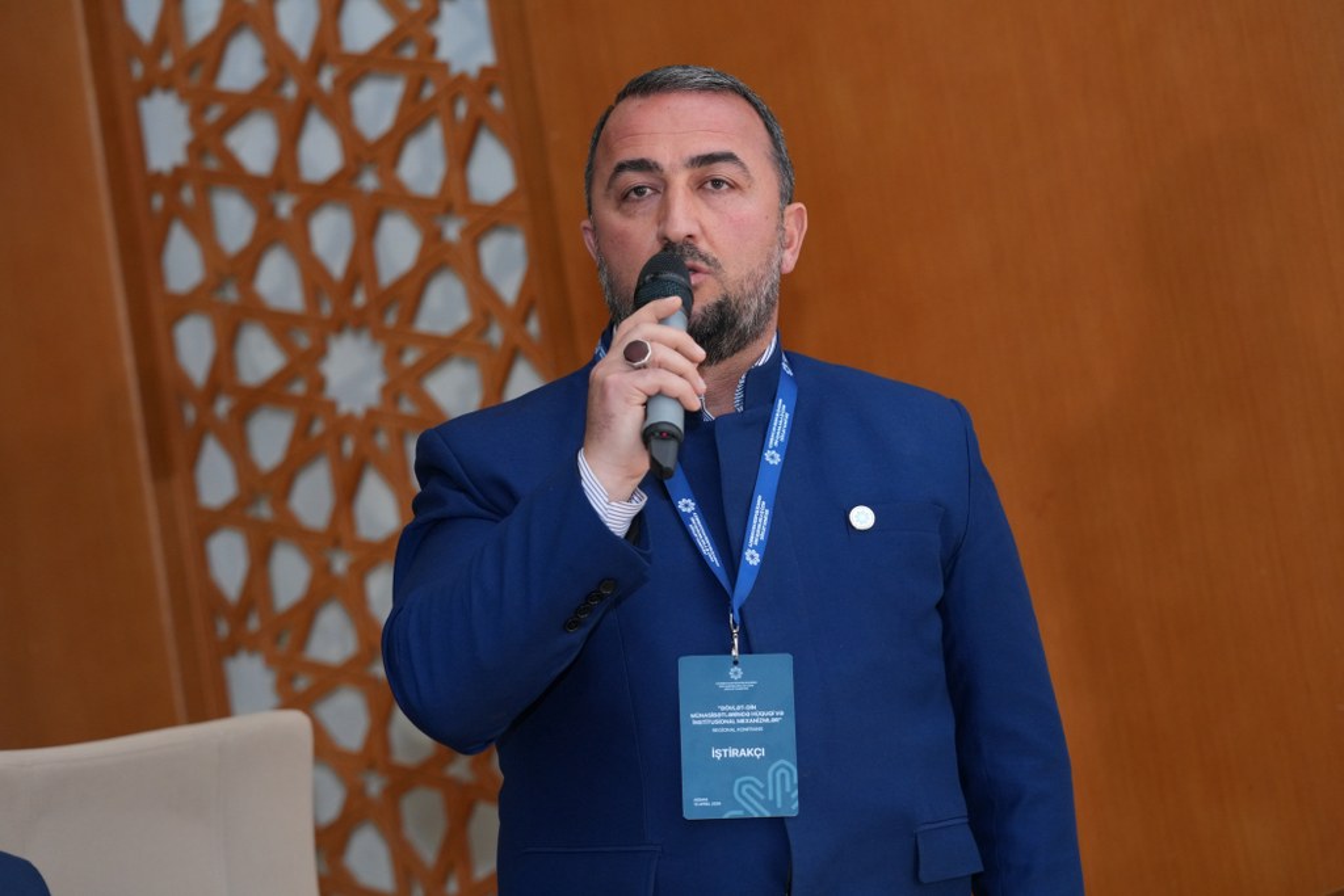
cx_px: 672
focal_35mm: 94
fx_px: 3510
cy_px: 448
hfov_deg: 21.7
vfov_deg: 14.6
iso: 2500
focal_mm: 94
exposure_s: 1/160
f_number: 4
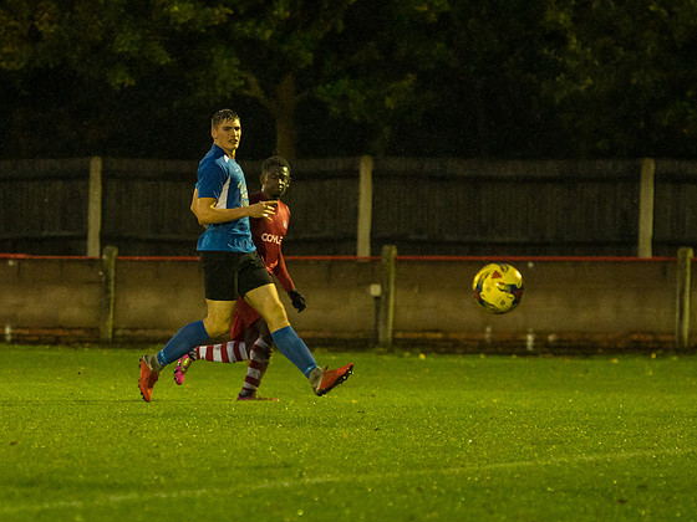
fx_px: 5658
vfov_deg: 5.3
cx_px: 180
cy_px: 322
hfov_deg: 7.0
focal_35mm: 281
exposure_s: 1/1000
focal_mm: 140
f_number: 2.8
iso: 5000
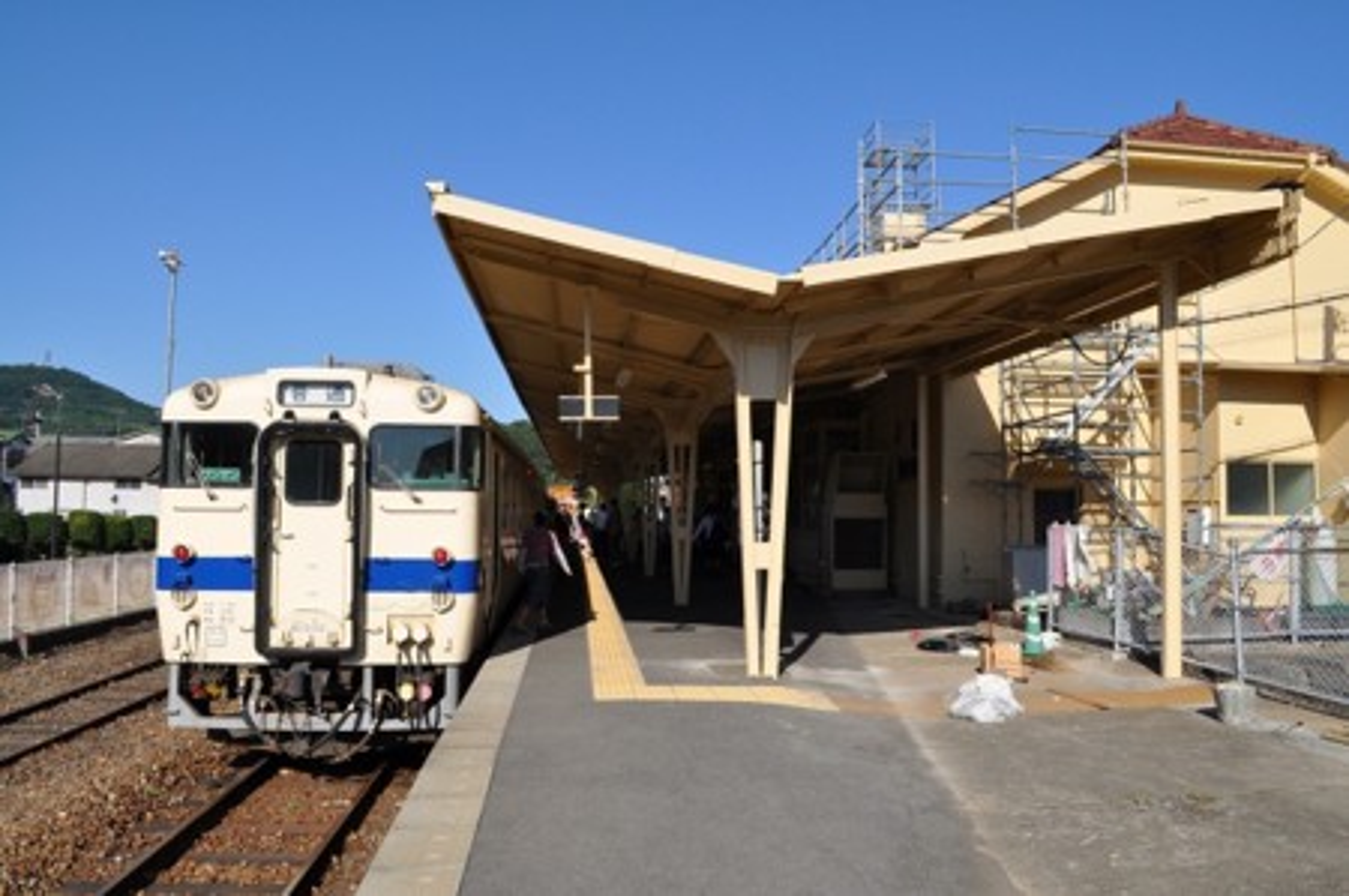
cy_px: 448
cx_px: 674
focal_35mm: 27
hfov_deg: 67.4
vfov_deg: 47.8
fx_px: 1011
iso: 200
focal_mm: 18
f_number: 10
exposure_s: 1/400
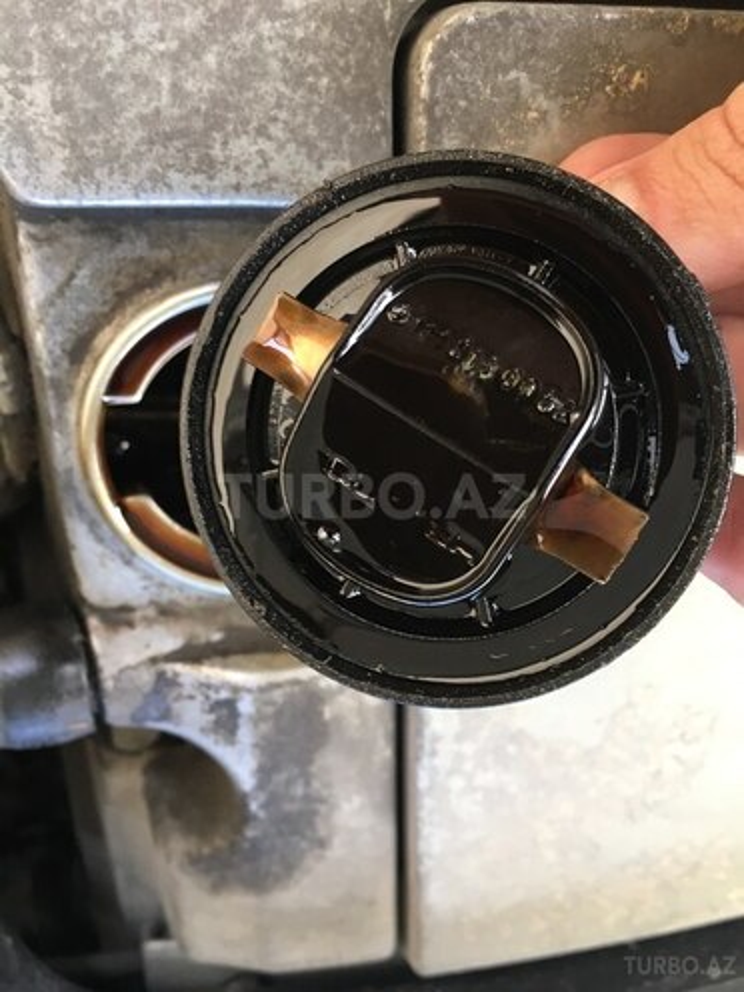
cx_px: 372
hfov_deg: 48.2
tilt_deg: -65.5
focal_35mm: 29
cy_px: 496
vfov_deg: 61.7
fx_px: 831
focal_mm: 4.15
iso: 100
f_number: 2.2
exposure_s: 1/33
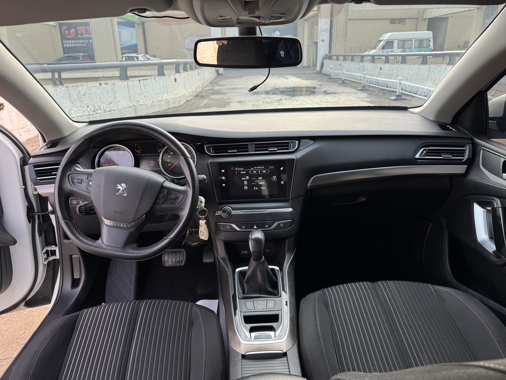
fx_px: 351
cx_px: 253
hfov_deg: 71.6
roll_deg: +1.0
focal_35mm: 24
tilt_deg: -19.9
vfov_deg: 56.8
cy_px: 190
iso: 80
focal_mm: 6.76
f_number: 1.78
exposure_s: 1/349
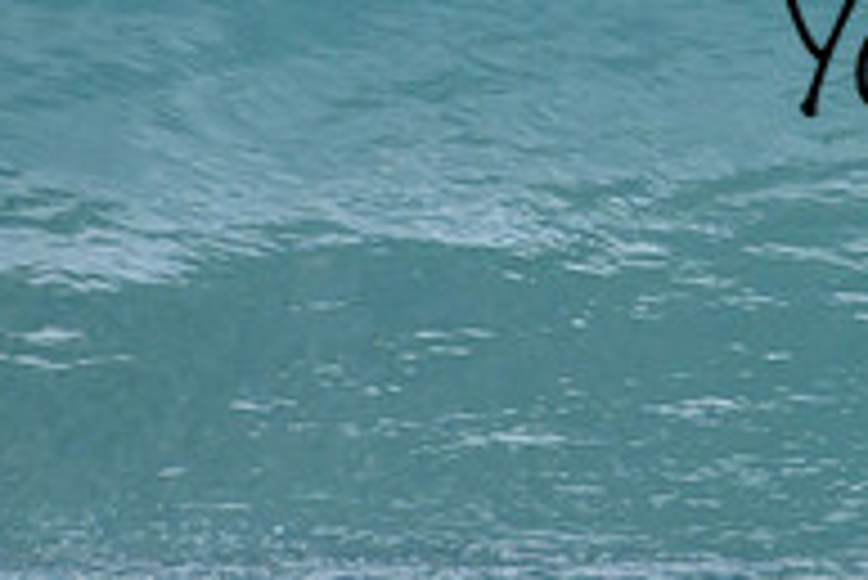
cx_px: 1246
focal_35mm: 2998
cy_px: 7
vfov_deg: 0.5
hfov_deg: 0.7
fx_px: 72337
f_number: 11
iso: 3200
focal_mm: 1000
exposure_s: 1/2000
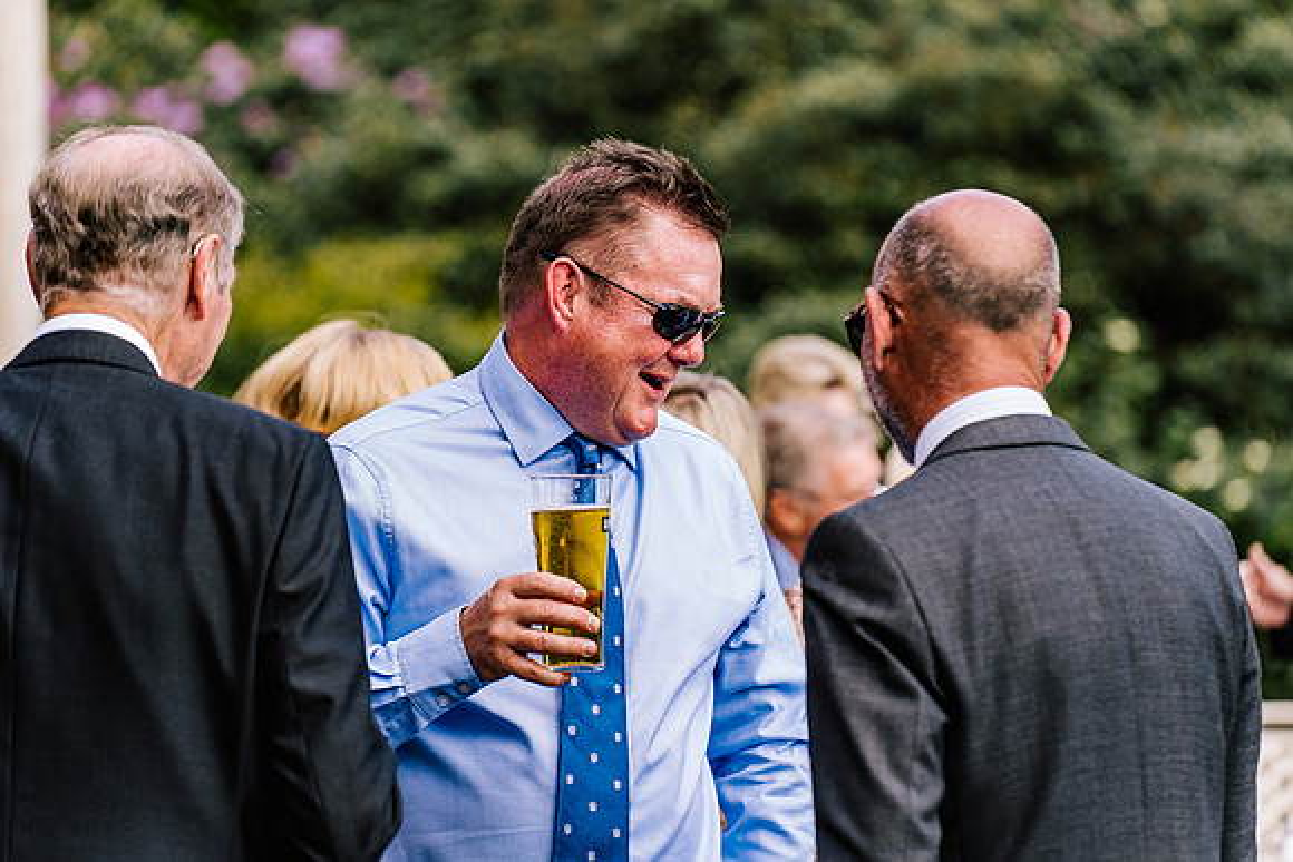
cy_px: 431
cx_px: 646
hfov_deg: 11.4
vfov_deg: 7.6
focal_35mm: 180
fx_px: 6466
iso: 160
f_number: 4
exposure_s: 1/200
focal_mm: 180
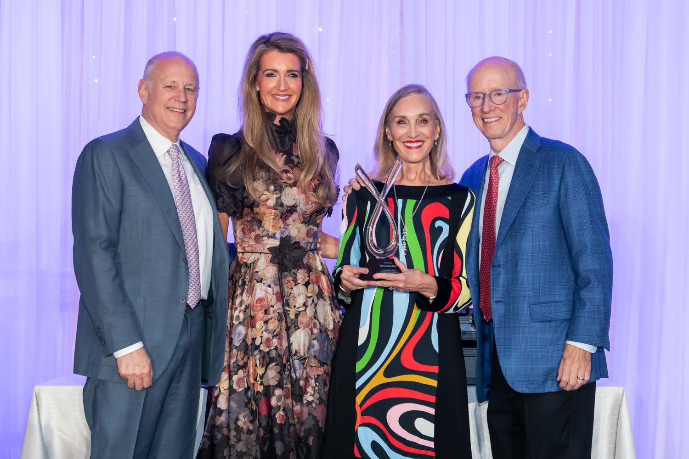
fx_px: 1882
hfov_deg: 20.7
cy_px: 222
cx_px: 327
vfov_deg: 13.9
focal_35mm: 98
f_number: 5
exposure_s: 1/250
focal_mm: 86
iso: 1600
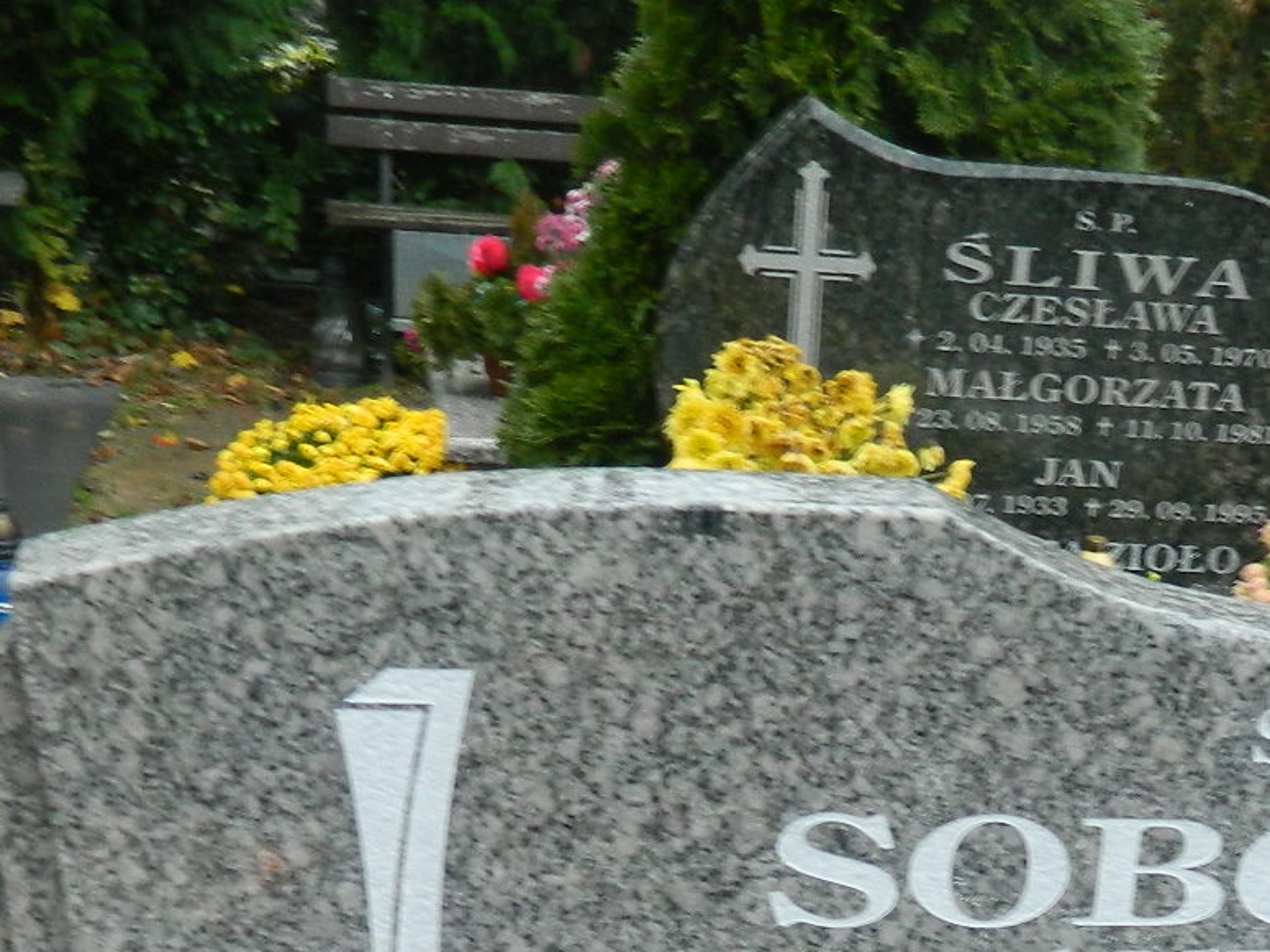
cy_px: 1247
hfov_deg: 25.9
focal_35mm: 74
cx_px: 985
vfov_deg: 18.5
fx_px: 2715
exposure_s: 1/30
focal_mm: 5.1
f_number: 3.2
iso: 140
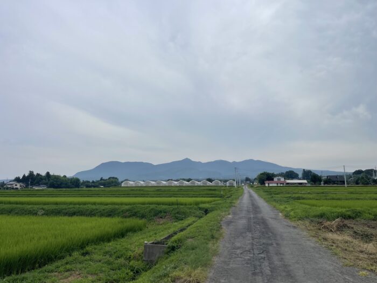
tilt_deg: +10.1
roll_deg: -1.1
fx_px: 272
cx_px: 188
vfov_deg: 54.9
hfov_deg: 69.4
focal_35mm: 25
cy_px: 142
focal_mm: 5.1
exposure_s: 1/6993
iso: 32
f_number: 1.6
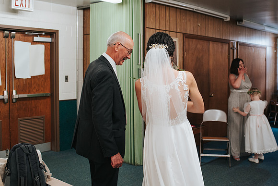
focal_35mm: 41
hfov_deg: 47.5
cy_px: 81
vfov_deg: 32.8
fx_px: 315
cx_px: 157
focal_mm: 35
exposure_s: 1/125
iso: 1000
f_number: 3.2
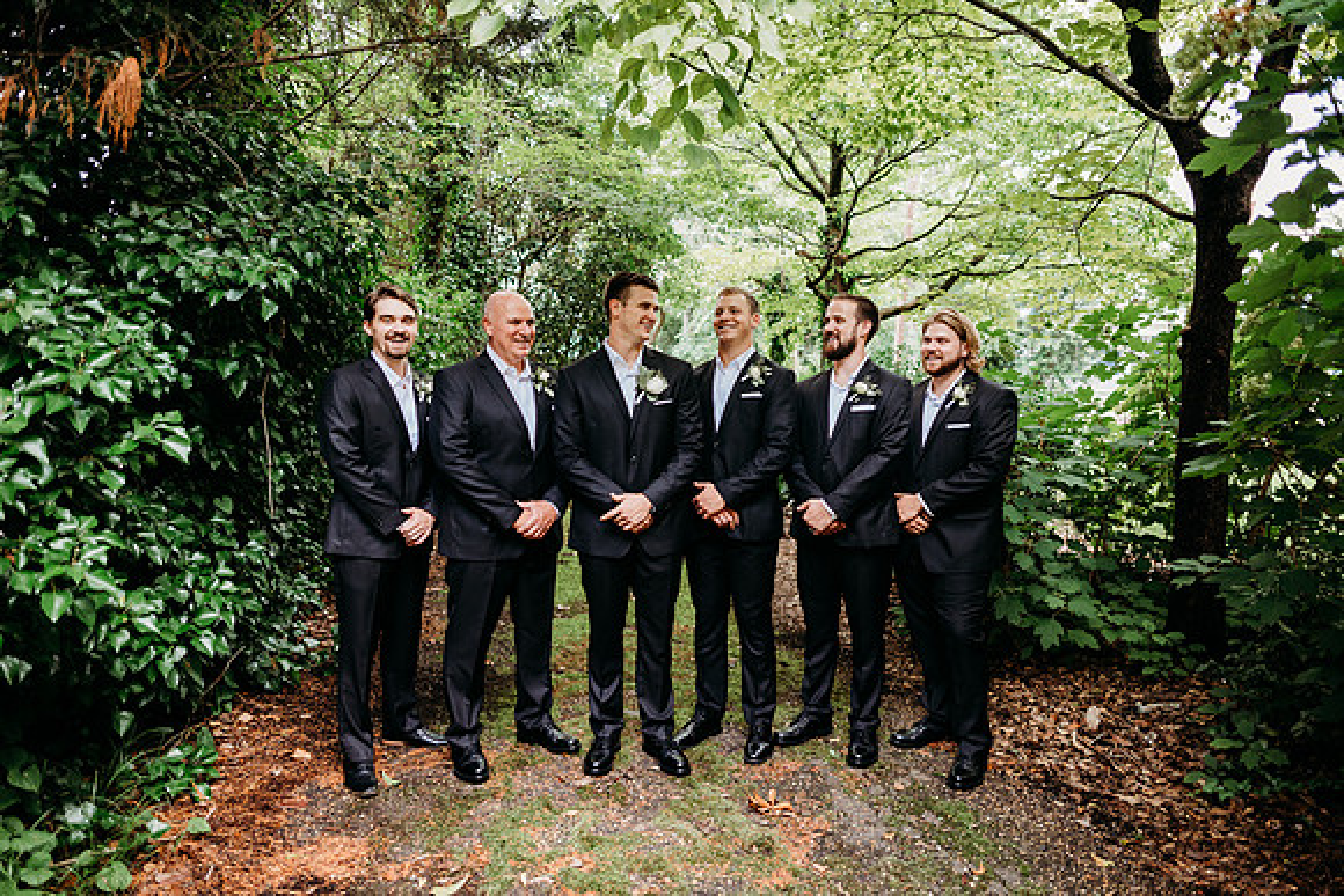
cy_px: 448
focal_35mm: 24
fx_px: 896
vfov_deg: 53.2
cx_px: 672
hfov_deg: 73.7
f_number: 2.5
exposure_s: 1/160
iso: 320
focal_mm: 24
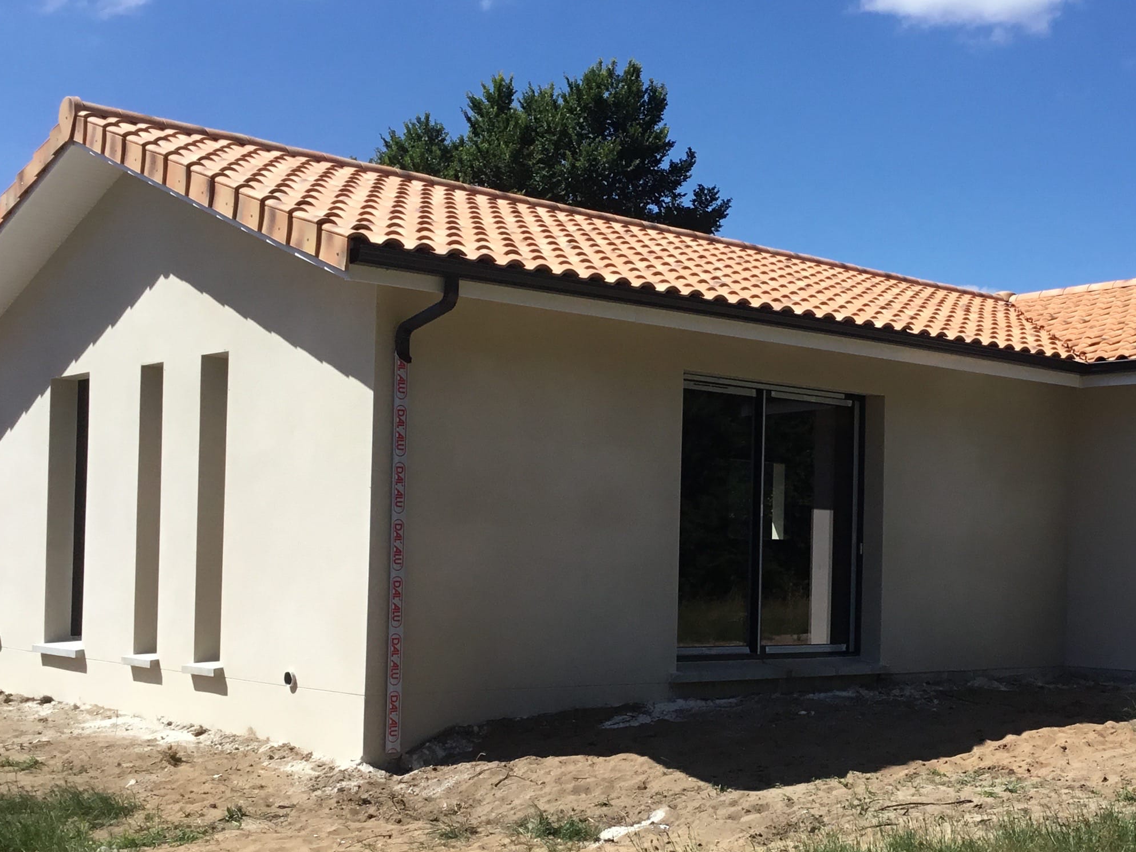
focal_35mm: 51
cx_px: 774
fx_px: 1674
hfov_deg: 37.0
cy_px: 541
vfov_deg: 28.4
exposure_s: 1/1567
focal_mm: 3.3
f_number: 2.4
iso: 25
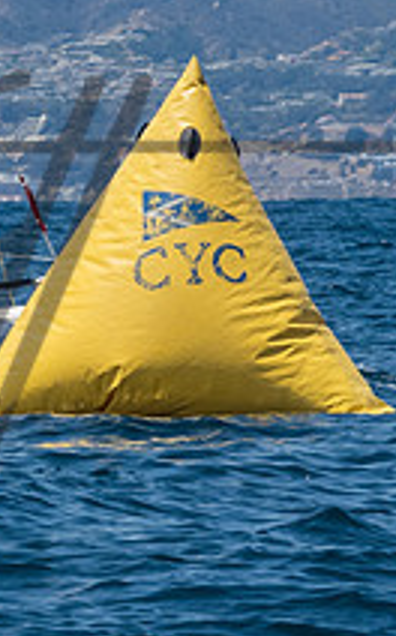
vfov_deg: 2.7
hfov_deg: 1.7
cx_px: -168
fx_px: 13609
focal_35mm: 786
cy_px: 304
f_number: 14
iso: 640
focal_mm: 165
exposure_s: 1/800
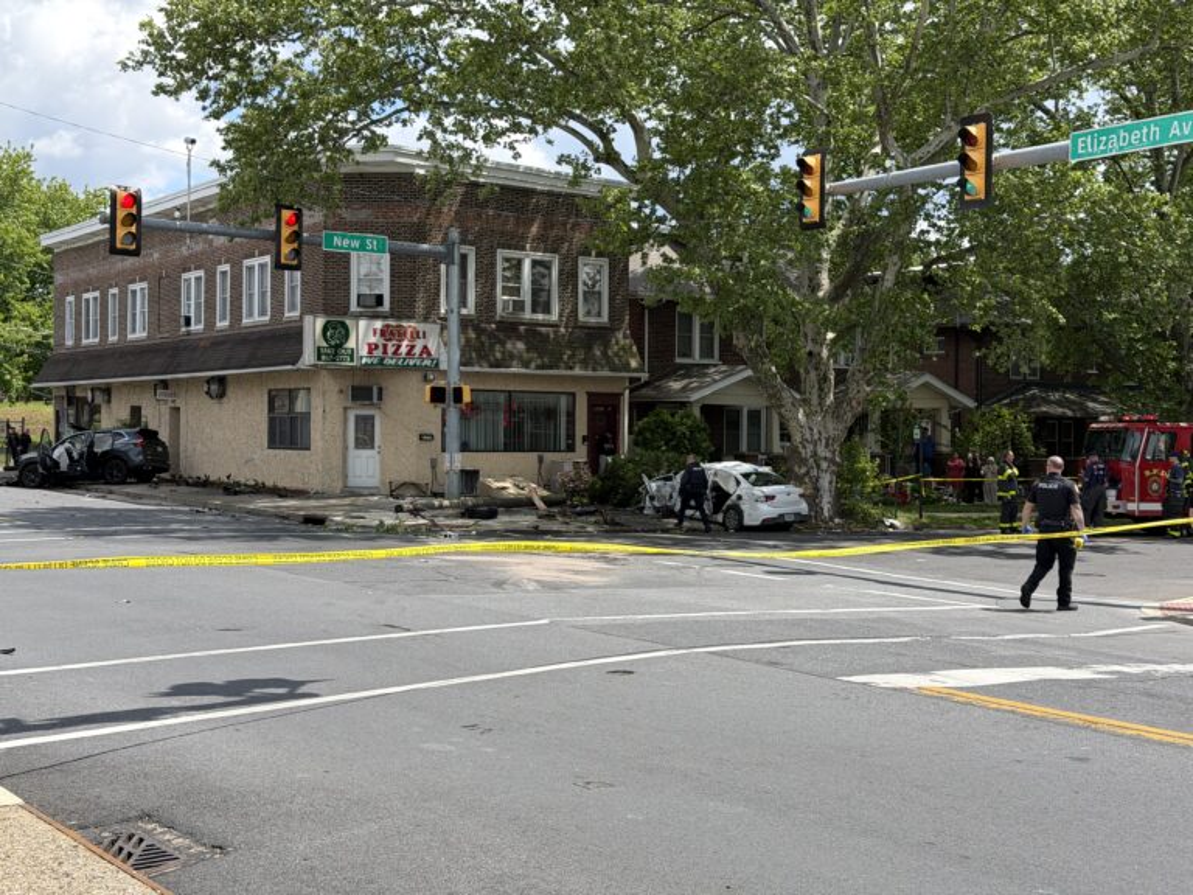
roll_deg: +0.0
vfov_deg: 30.3
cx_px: 596
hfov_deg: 39.7
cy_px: 448
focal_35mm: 48
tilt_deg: -1.1
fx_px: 1654
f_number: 1.78
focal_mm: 6.76
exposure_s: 1/3226
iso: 64
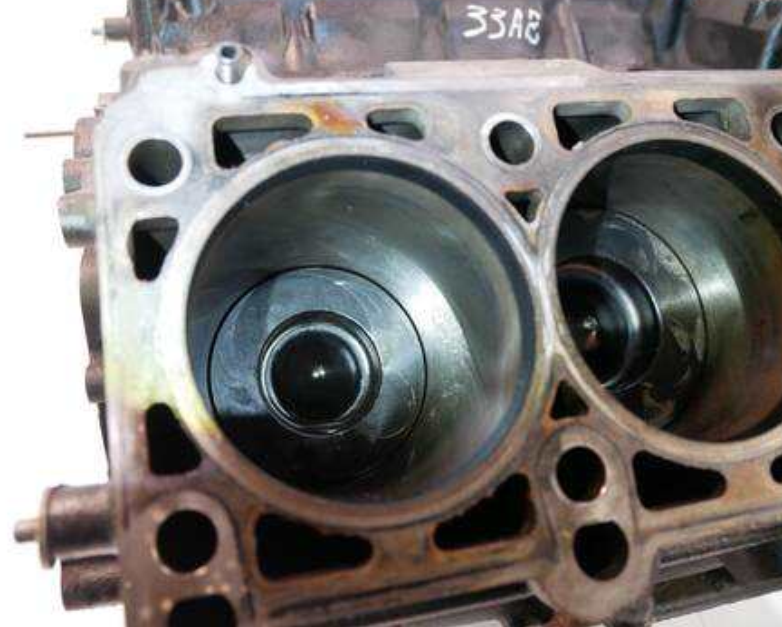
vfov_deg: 55.0
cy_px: 303
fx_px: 602
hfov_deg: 65.9
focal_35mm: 26
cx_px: 355
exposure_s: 1/60
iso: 1600
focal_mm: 12
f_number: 3.5
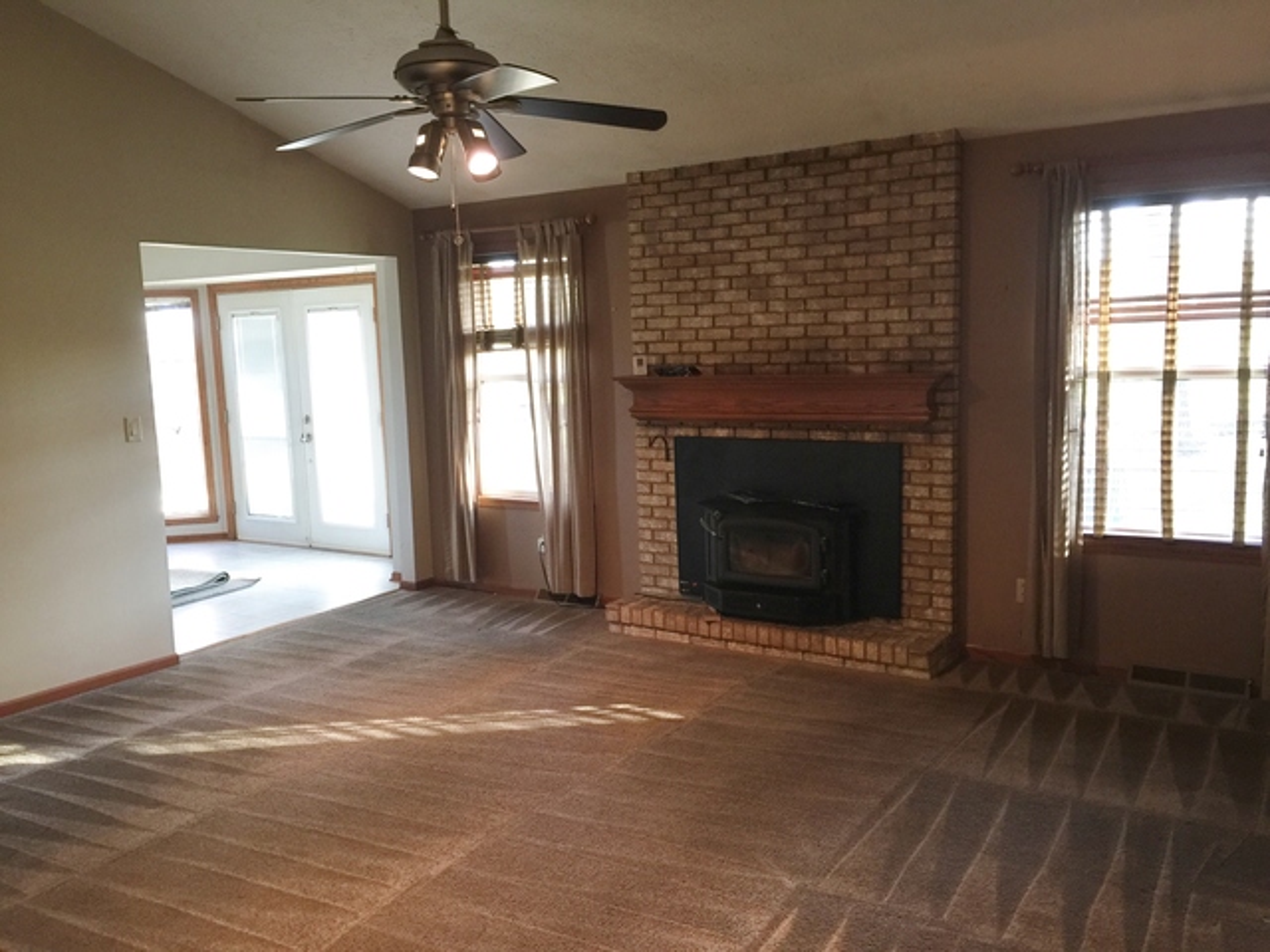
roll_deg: +0.4
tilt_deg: -7.7
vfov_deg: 48.2
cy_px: 476
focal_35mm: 29
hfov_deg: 61.7
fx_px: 1064
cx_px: 635
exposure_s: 1/15
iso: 80
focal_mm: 4.15
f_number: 2.2
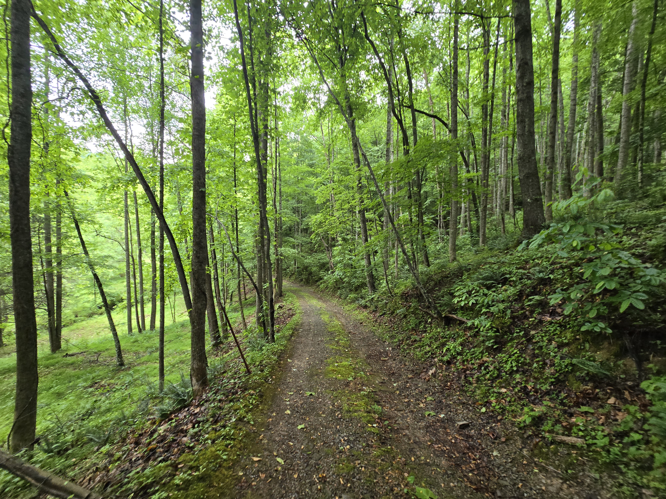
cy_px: 250
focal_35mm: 13
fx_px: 250
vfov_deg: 89.9
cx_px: 333
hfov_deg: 106.2
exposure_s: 1/60
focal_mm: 2.2
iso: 125
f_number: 2.2
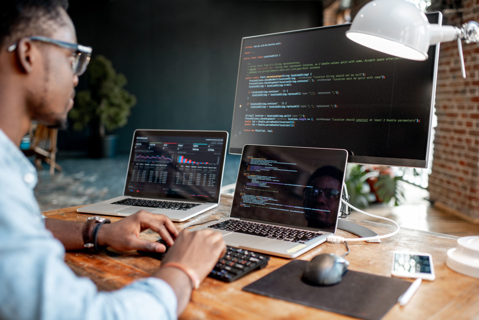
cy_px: 160
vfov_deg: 37.9
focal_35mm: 35
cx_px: 240
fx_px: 466
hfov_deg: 54.4
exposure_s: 1/160
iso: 250
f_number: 2.2
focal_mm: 35
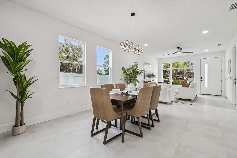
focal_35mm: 15
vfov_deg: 77.3
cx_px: 118
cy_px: 79
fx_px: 99
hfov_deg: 100.4
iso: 100
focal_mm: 10
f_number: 7.1
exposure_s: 1/10
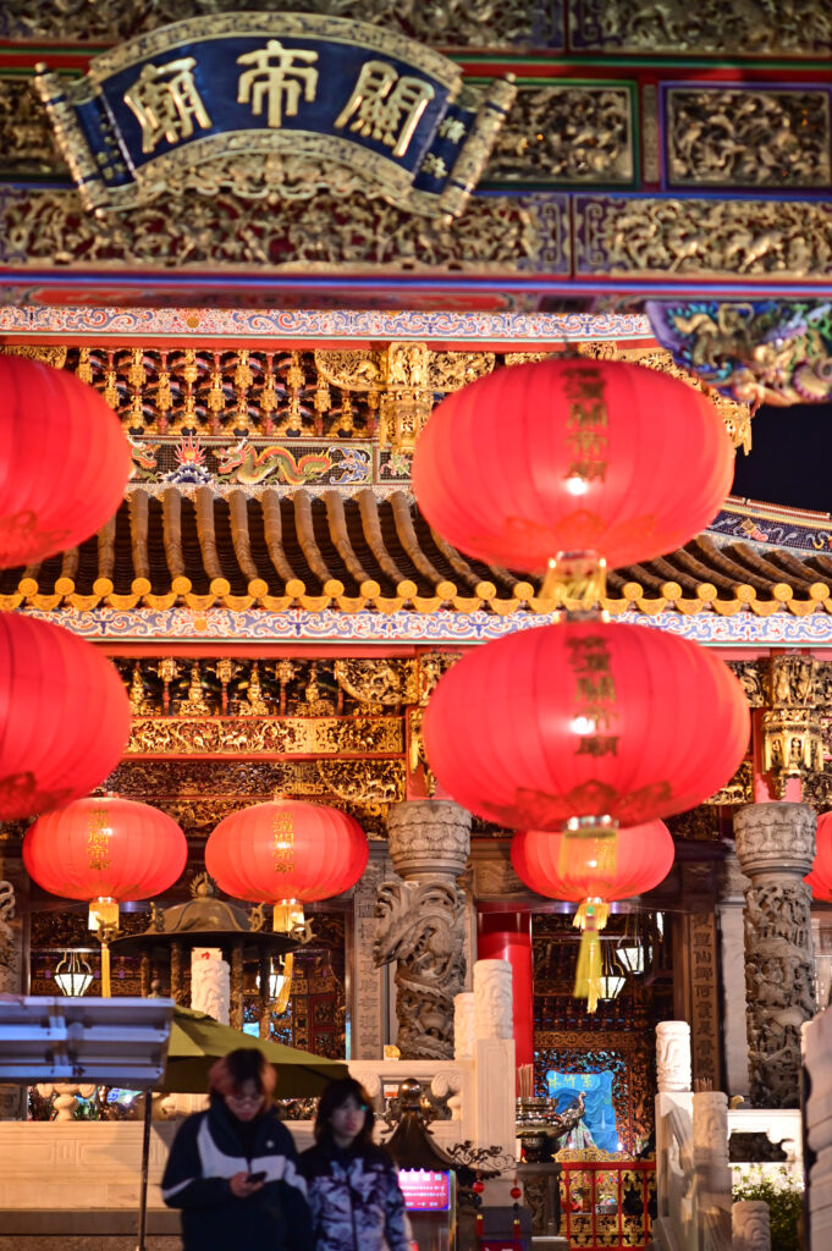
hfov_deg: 13.0
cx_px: 416
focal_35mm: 105
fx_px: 3646
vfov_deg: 19.5
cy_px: 626
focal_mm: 105
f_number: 2.5
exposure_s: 1/125
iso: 1800
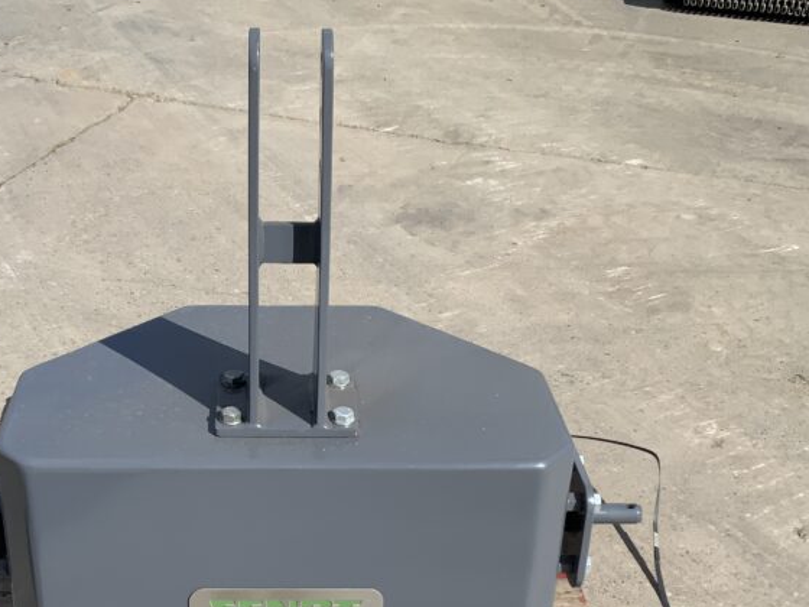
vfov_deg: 27.2
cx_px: 325
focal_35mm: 53
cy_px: 439
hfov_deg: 36.0
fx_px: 1239
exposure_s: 1/2320
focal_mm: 3
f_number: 1.8
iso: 16
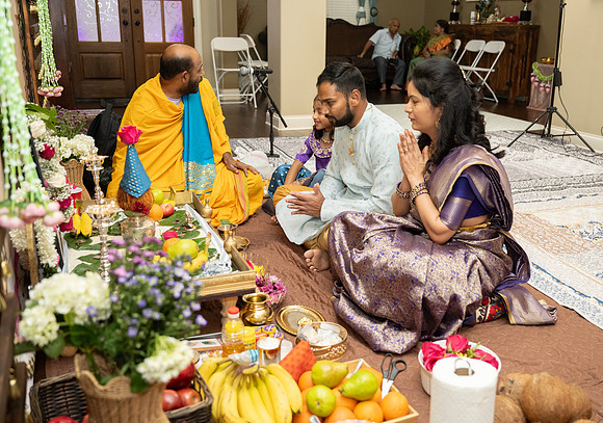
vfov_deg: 37.7
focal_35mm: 36
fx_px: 620
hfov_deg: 51.7
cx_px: 341
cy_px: 196
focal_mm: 32.5
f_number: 3.2
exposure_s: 1/160
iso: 800
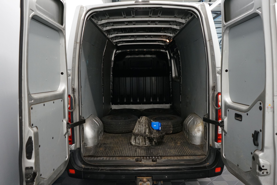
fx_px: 215
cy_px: 92
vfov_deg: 46.4
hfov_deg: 65.5
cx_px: 138
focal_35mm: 28
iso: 1600
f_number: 3.5
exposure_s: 1/160
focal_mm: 28
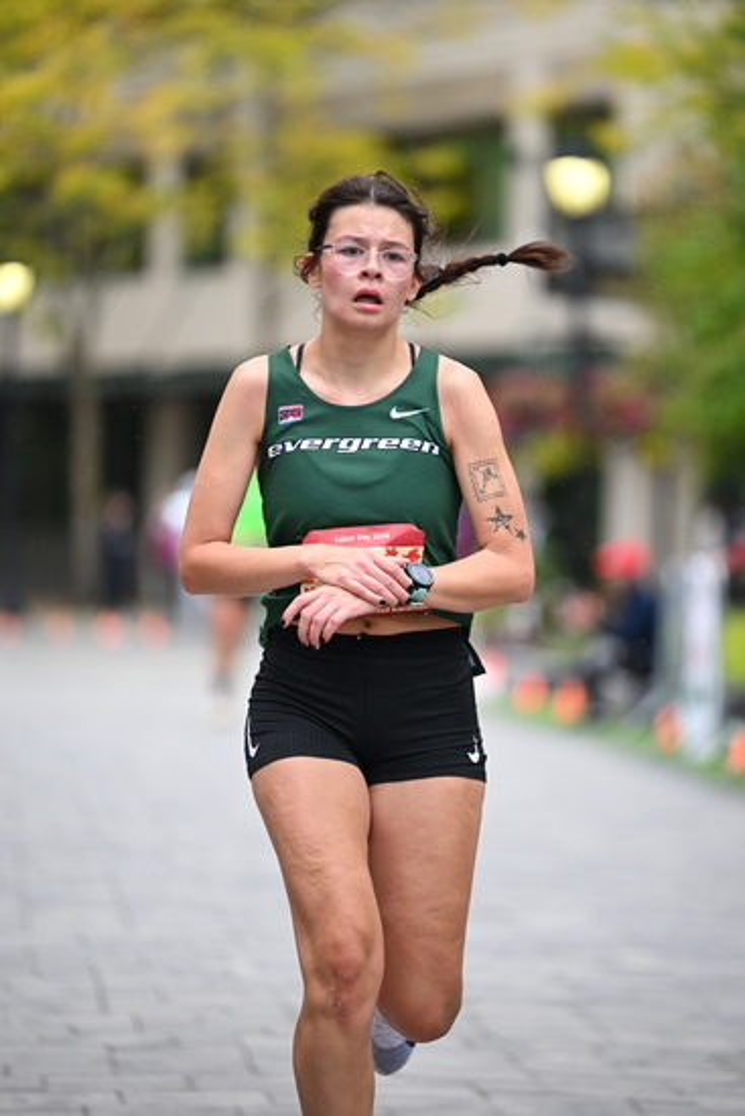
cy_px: 558
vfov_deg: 10.3
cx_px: 372
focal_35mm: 200
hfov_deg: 6.9
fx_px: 6204
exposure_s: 1/2000
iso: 1250
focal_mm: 200
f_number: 2.8
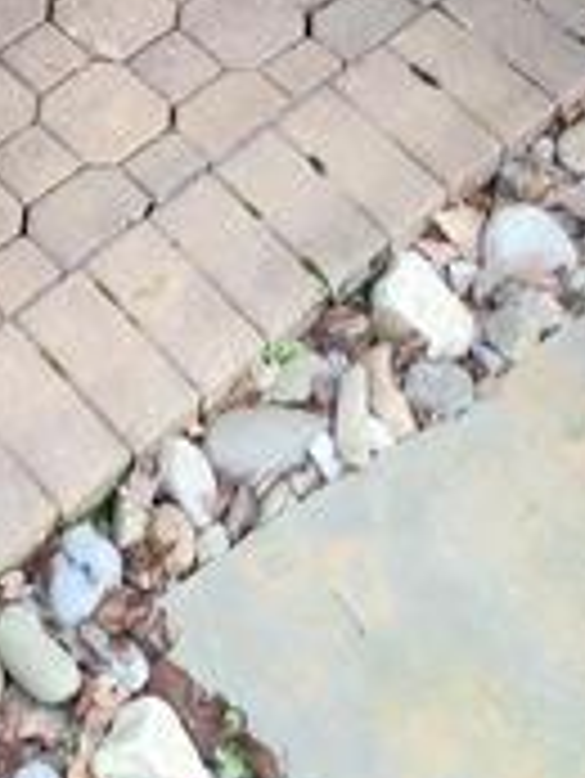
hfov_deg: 14.4
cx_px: 112
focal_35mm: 102
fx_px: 2296
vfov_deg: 16.4
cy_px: -594
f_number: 1.8
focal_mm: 5.4
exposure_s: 1/120
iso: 200
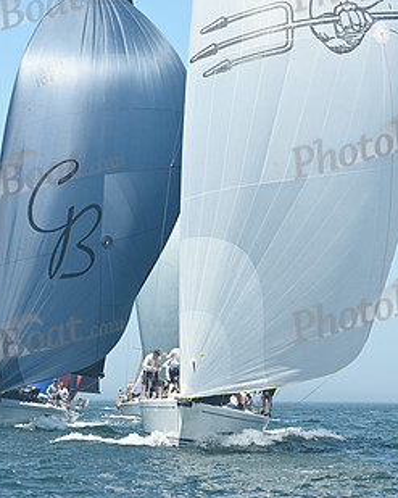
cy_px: 77
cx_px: 209
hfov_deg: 8.0
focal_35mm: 194
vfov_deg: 9.9
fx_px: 2858
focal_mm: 110
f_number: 5.6
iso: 320
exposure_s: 1/1000
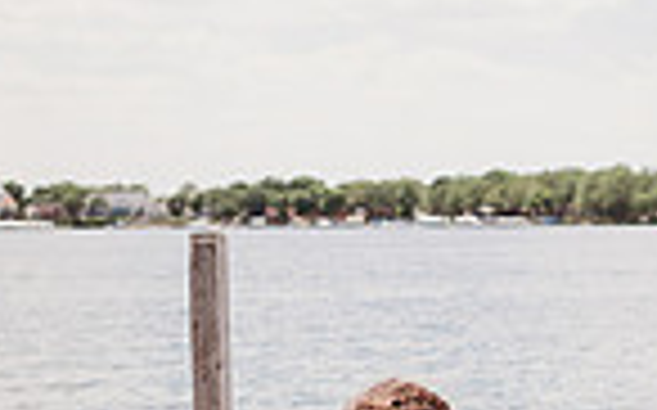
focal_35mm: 97
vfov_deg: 13.3
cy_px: 385
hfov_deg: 20.9
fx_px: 1735
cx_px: 626
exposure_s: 1/4000
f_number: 2.2
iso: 100
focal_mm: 24
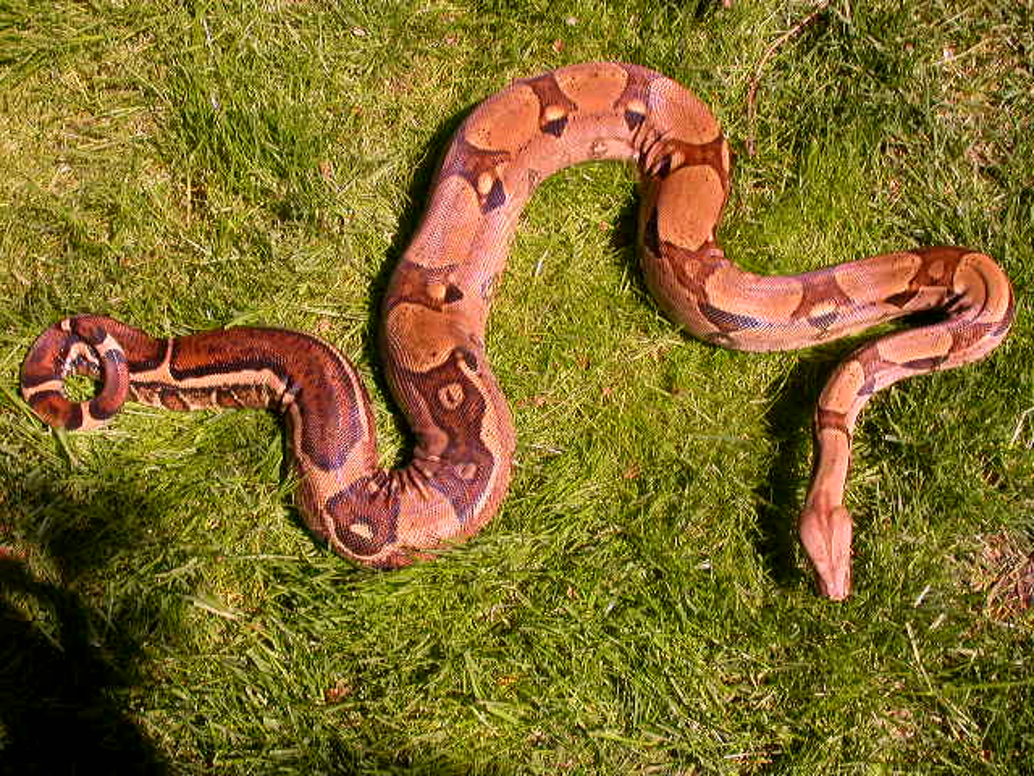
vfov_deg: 25.2
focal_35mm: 58
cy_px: 388
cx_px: 517
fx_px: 1732
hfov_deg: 33.2
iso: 100
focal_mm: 12
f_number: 5.5
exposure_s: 1/286
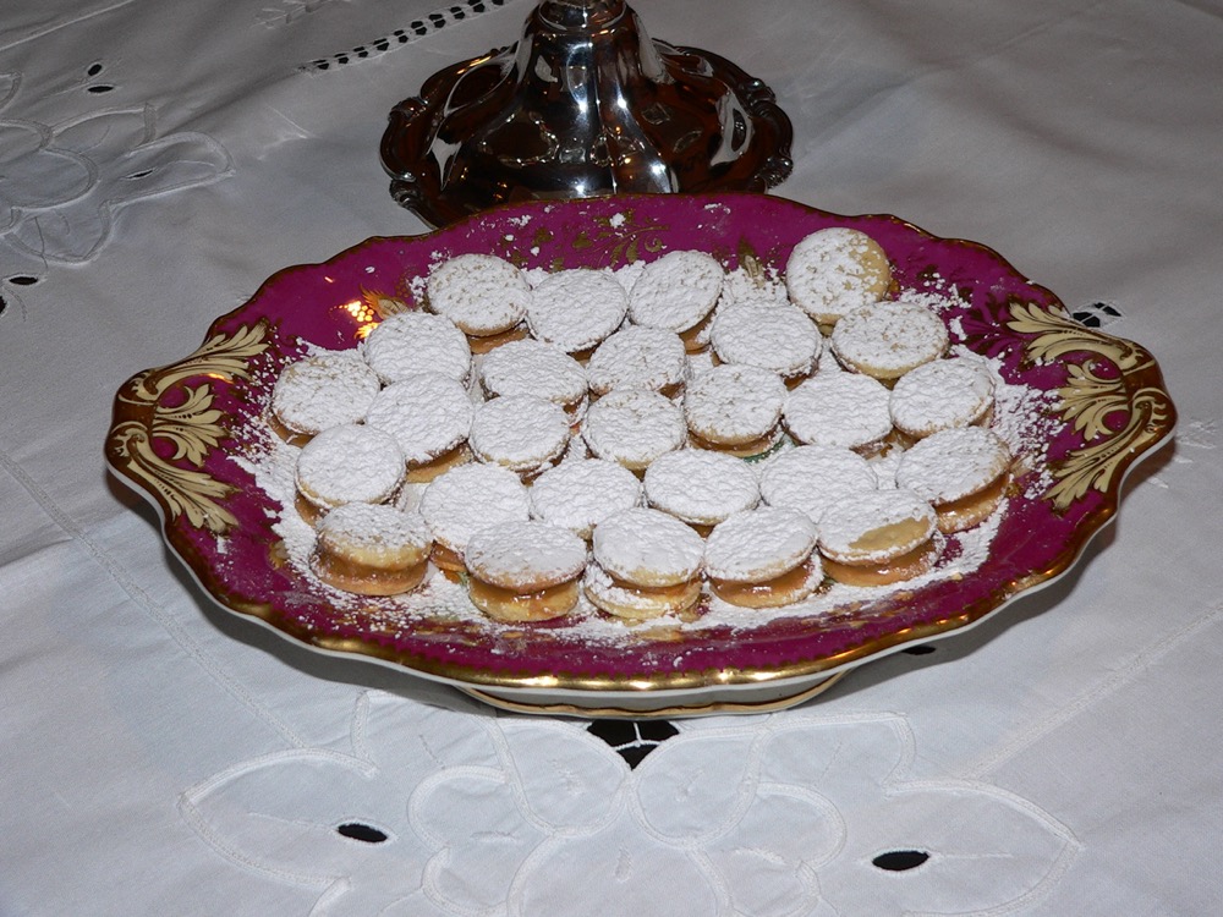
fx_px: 2155
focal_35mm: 61
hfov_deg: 31.7
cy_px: 458
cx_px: 612
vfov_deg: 24.0
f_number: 2.8
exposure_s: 1/60
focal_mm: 10.2
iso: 100
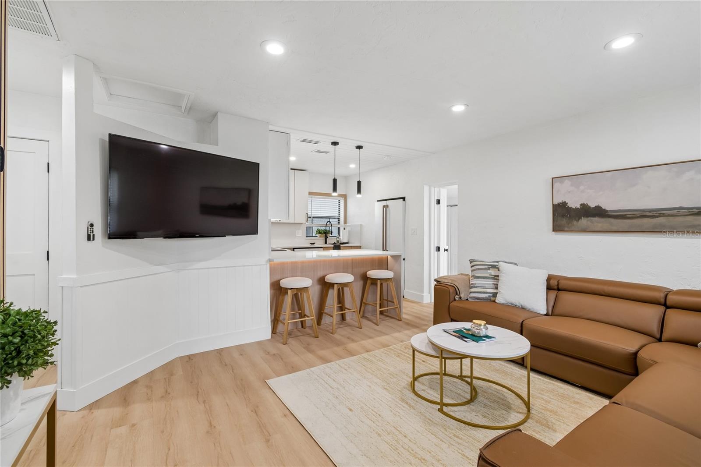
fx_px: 292
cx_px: 350
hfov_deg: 100.4
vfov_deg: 77.3
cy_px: 234
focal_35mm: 15
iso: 100
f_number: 7.1
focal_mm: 10
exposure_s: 1/15
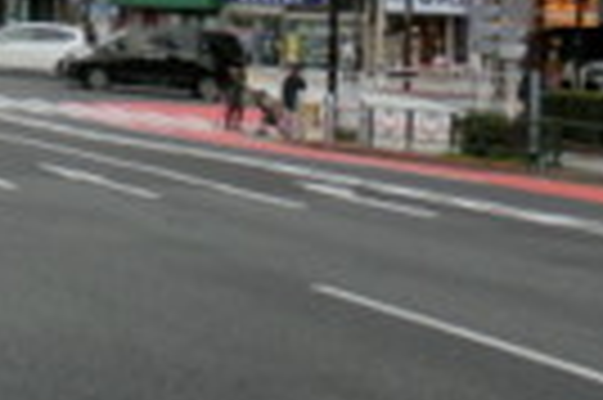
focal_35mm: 164
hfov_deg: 12.2
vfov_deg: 8.2
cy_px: -135
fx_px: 2744
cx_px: -153
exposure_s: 1/250
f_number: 4.2
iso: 80
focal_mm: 8.29
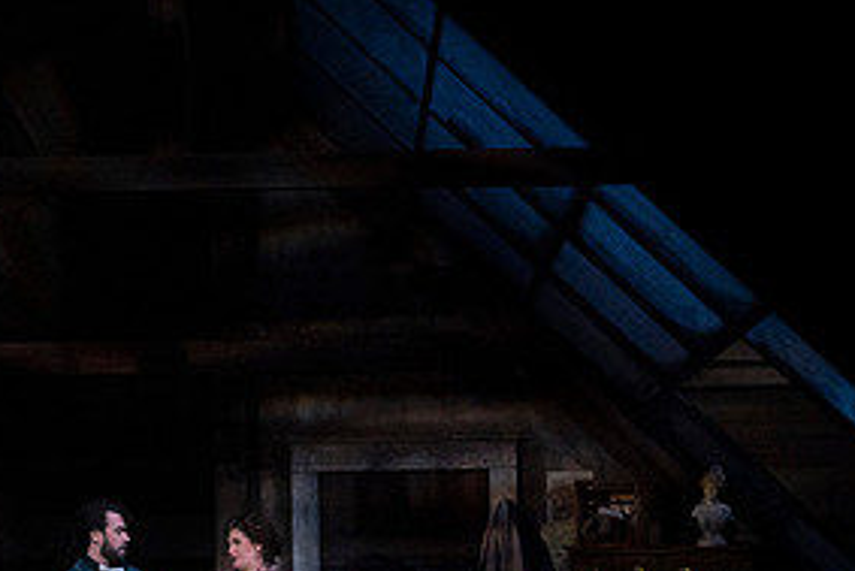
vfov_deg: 6.9
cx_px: 106
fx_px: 4728
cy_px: 500
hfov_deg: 10.3
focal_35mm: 199
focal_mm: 97
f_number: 10
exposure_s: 1/320
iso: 16000
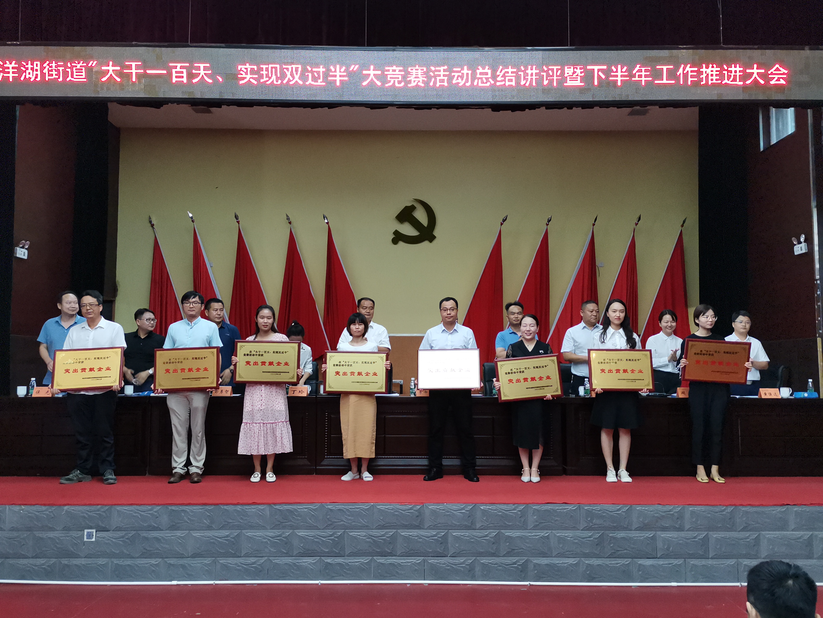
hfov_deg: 60.0
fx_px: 713
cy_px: 309
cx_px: 412
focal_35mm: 30
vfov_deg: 46.8
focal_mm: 4.75
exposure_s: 1/50
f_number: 1.8
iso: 500
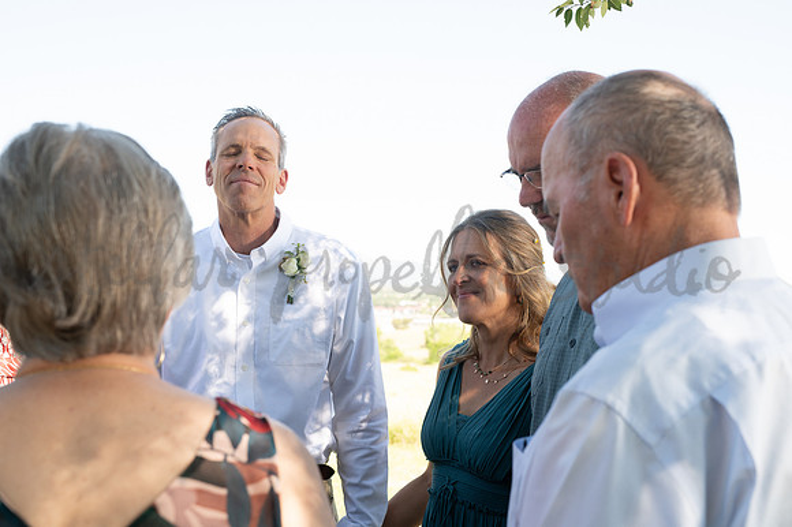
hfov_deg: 39.6
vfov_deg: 27.0
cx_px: 396
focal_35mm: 50
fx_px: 1099
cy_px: 264
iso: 250
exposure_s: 1/200
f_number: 7.1
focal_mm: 50
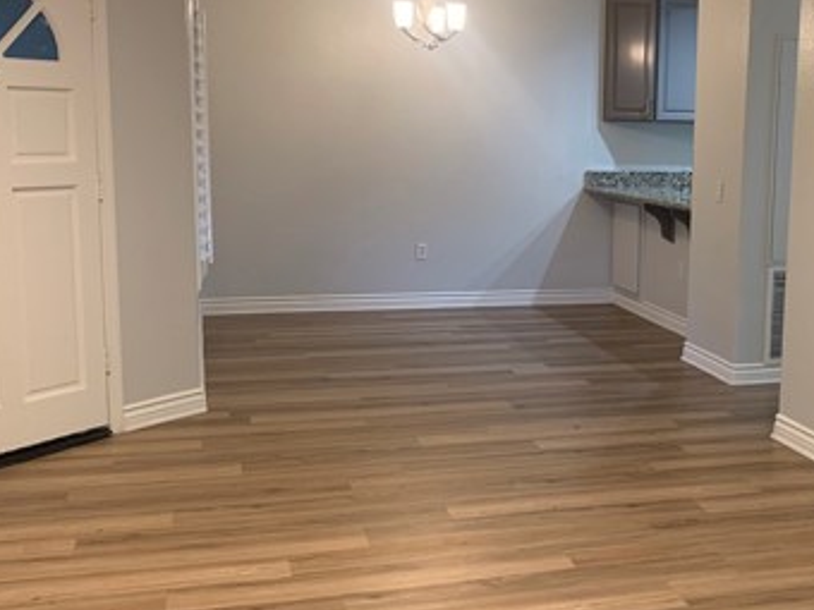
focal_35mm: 49
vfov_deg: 29.7
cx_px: 601
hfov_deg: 38.0
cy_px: 321
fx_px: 1152
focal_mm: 4.25
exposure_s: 1/60
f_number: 1.8
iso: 100
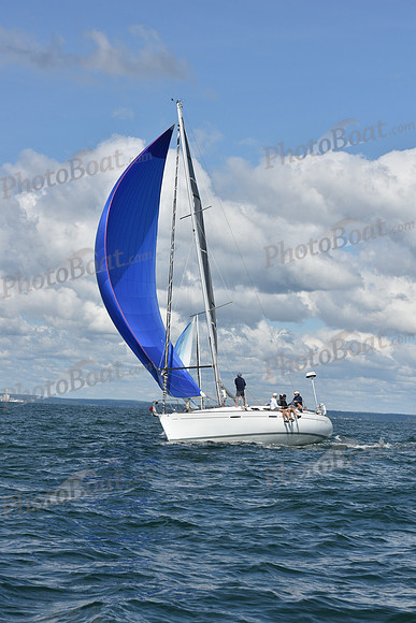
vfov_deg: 23.6
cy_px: 312
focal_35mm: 86
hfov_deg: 15.9
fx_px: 1490
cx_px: 208
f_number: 9
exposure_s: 1/1250
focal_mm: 86
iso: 250
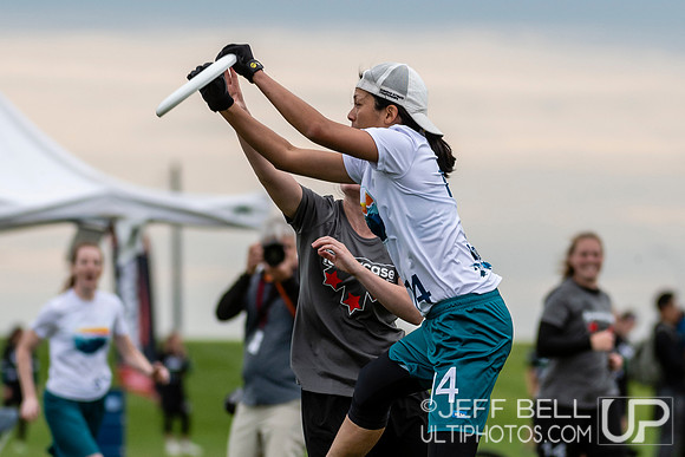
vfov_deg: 2.4
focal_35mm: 585
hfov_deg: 3.5
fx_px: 11141
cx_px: 399
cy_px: 164
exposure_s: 1/1000
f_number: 4
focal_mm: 200
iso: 180
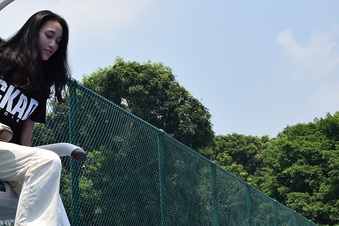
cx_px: 52
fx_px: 734
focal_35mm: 78
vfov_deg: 17.5
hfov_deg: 25.4
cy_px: 112
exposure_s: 1/125
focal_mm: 30
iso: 100
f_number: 13
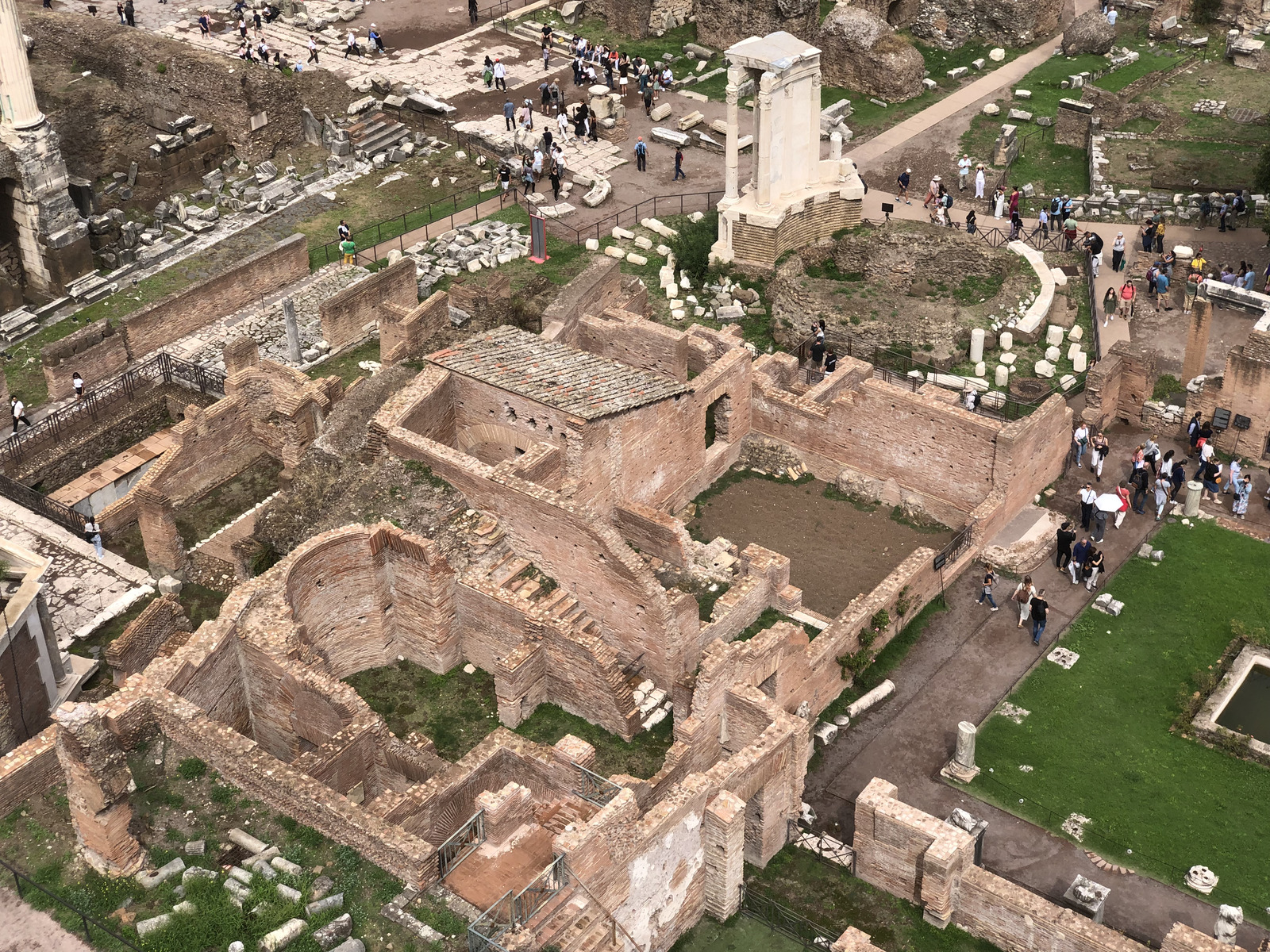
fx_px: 1908
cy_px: 476
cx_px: 635
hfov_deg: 36.8
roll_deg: +2.3
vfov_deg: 28.0
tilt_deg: -35.0
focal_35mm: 52
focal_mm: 6
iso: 16
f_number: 2.4
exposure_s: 1/694
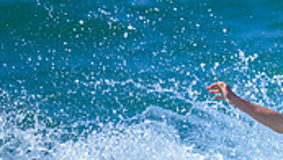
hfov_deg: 0.6
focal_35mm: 3853
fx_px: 28962
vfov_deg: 0.3
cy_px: 229
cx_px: 429
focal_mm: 800
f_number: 6.3
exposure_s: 1/2000
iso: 320
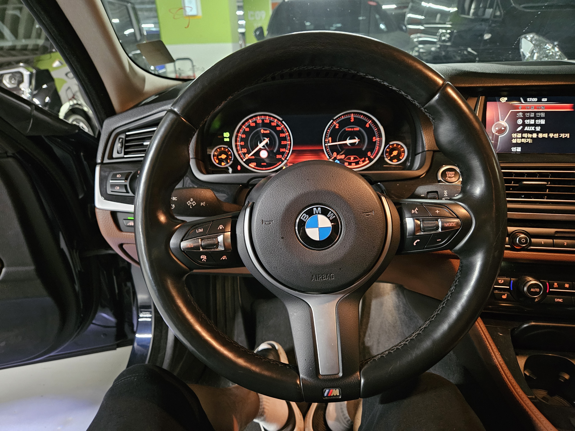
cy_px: 216
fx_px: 382
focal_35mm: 23
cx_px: 288
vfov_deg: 58.9
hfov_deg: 73.9
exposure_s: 1/24
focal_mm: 5.4
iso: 1250
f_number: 1.8
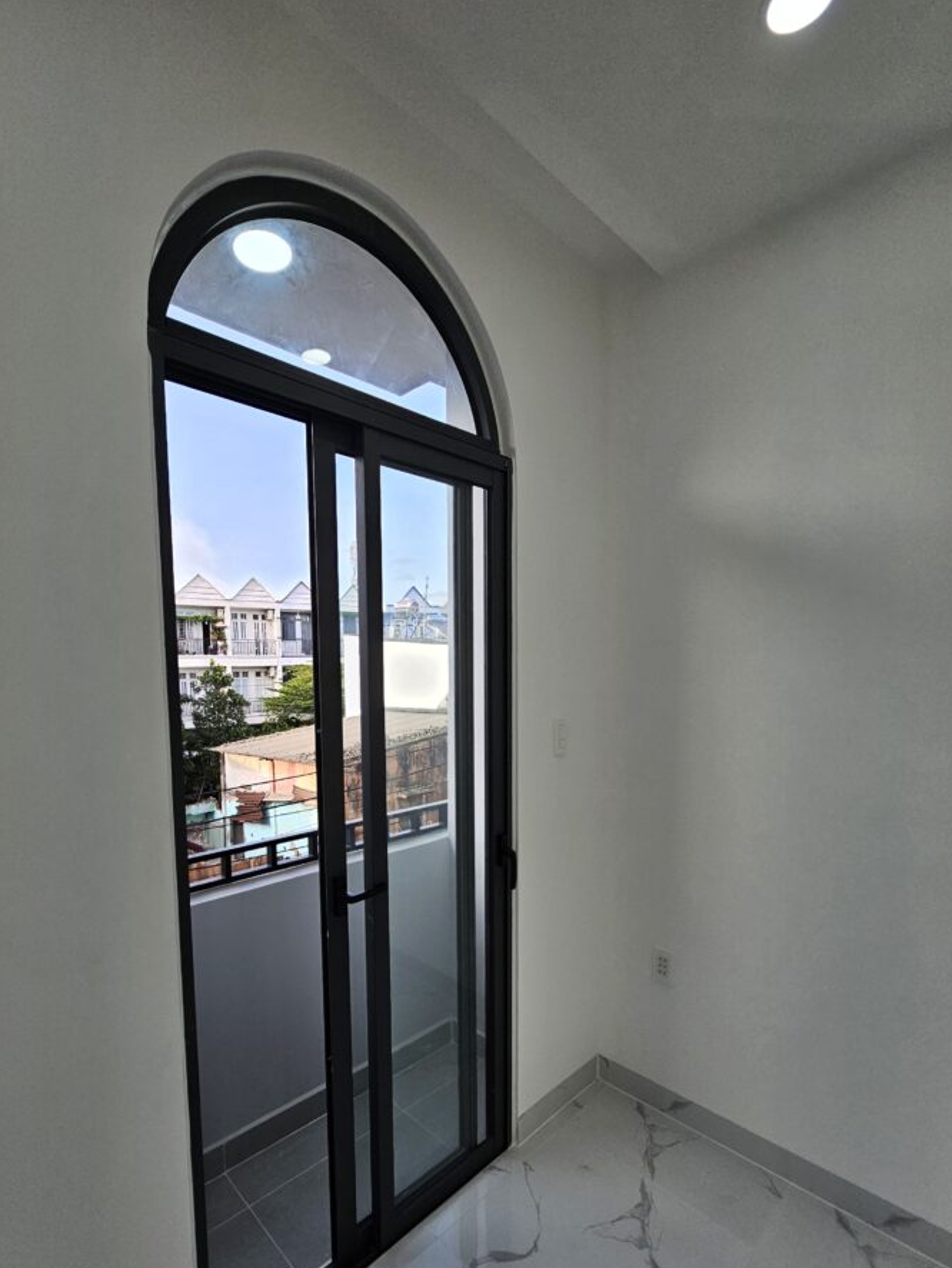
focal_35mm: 15
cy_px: 728
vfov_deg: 97.4
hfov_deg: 81.6
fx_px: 550
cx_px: 433
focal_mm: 2.2
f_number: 2.2
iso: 50
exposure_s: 1/242
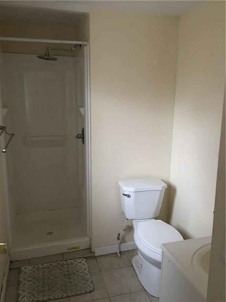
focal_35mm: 29
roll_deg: -0.9
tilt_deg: -11.5
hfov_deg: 48.2
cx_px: 113
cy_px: 151
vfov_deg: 61.7
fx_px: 252
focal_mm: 4.15
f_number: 2.2
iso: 100
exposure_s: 1/4
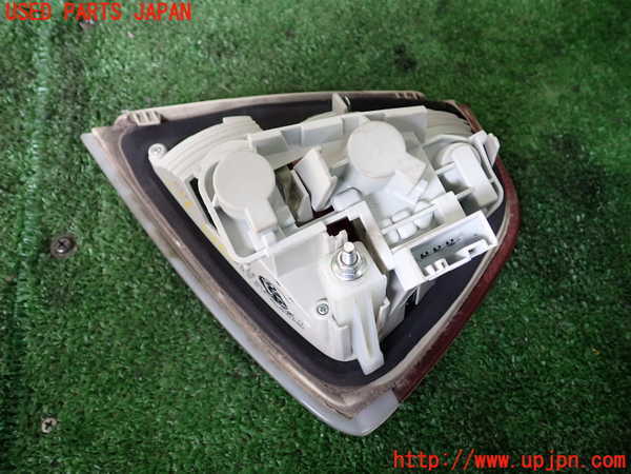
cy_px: 237
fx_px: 547
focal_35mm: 30
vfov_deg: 46.8
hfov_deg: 60.0
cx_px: 316
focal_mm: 5.4
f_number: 2.3
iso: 200
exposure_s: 1/80
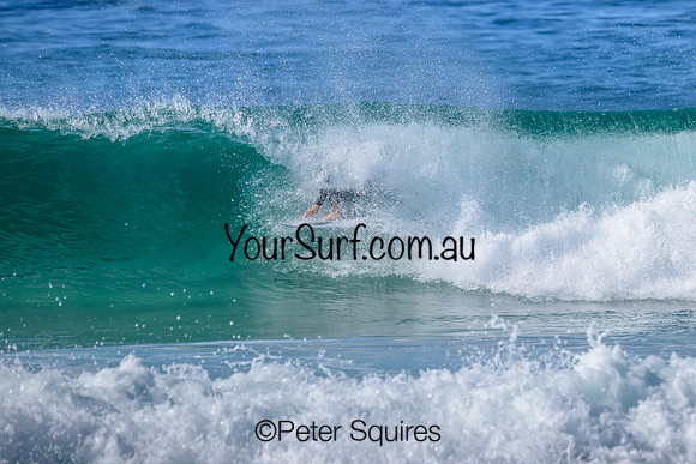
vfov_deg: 1.7
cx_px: 474
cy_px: 191
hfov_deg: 2.6
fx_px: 15545
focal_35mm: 804
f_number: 11
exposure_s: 1/800
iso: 250
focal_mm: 590
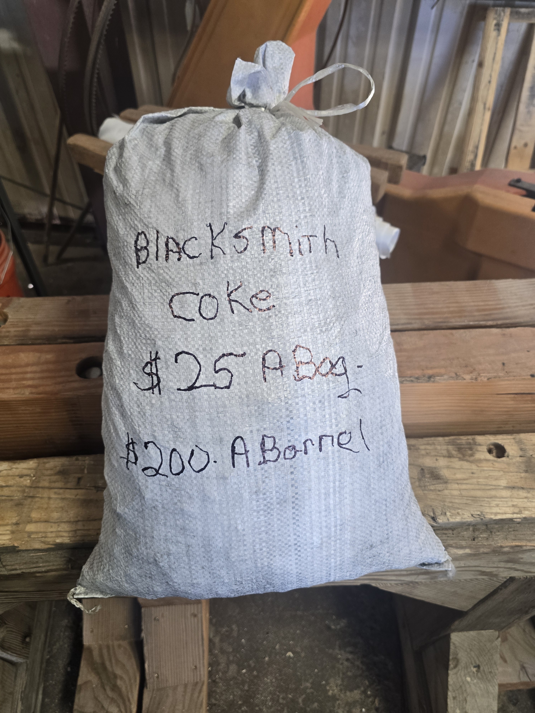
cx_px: 268
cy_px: 356
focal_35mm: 23
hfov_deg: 58.9
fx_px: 474
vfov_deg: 73.9
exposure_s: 1/180
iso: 200
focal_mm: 6.3
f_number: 1.7
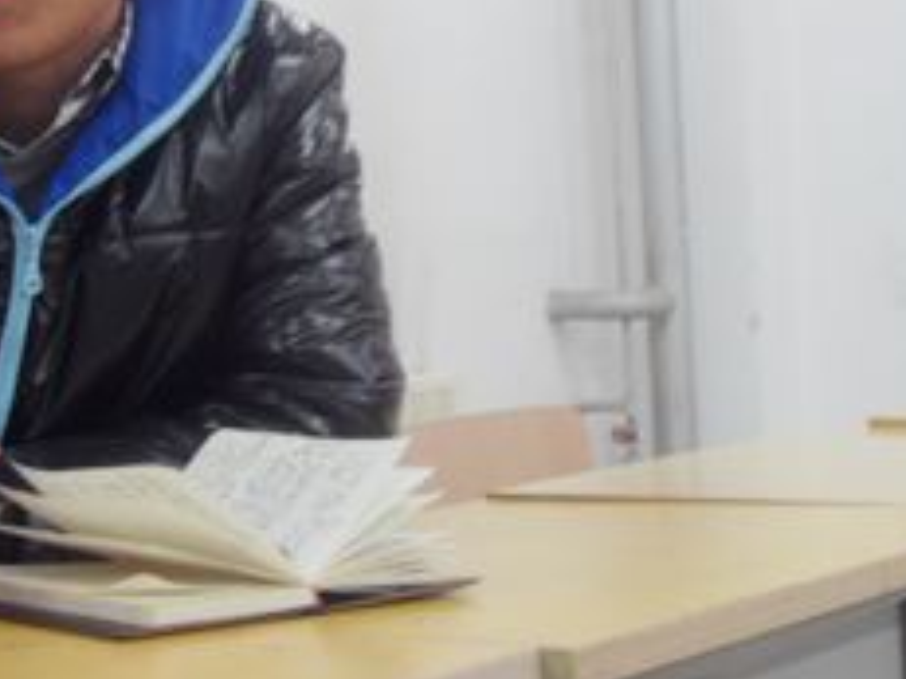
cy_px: 206
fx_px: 2380
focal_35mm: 91
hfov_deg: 21.2
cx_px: 149
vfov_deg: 16.2
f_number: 3.8
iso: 200
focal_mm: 8.8
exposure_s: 1/15
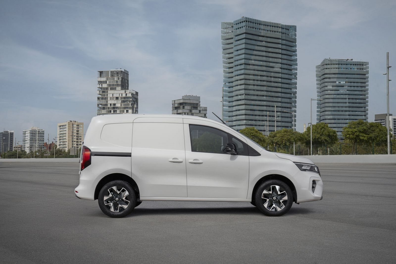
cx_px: 198
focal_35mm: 46
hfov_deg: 42.7
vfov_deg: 29.2
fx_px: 506
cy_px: 132
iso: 160
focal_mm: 46
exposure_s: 1/160
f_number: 10
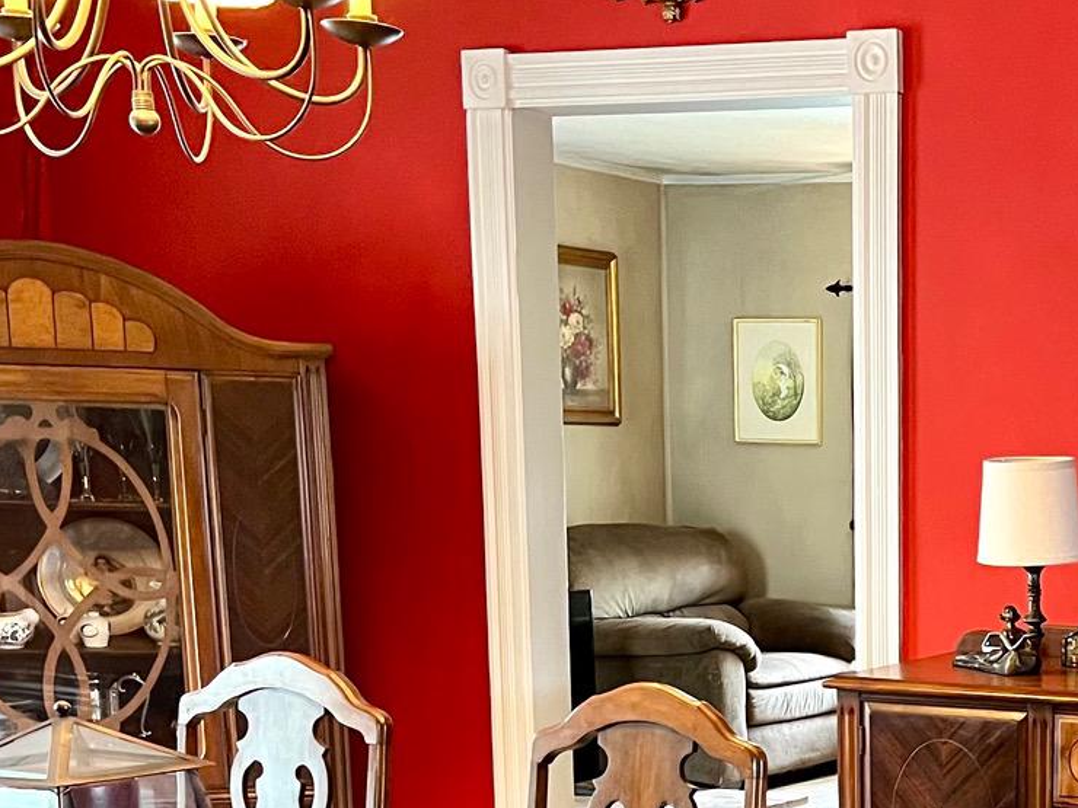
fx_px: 2242
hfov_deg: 25.2
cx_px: 1177
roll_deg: -1.2
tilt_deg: -11.3
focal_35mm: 72
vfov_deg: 19.4
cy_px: 929
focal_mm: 5.1
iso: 500
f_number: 1.6
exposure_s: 1/40
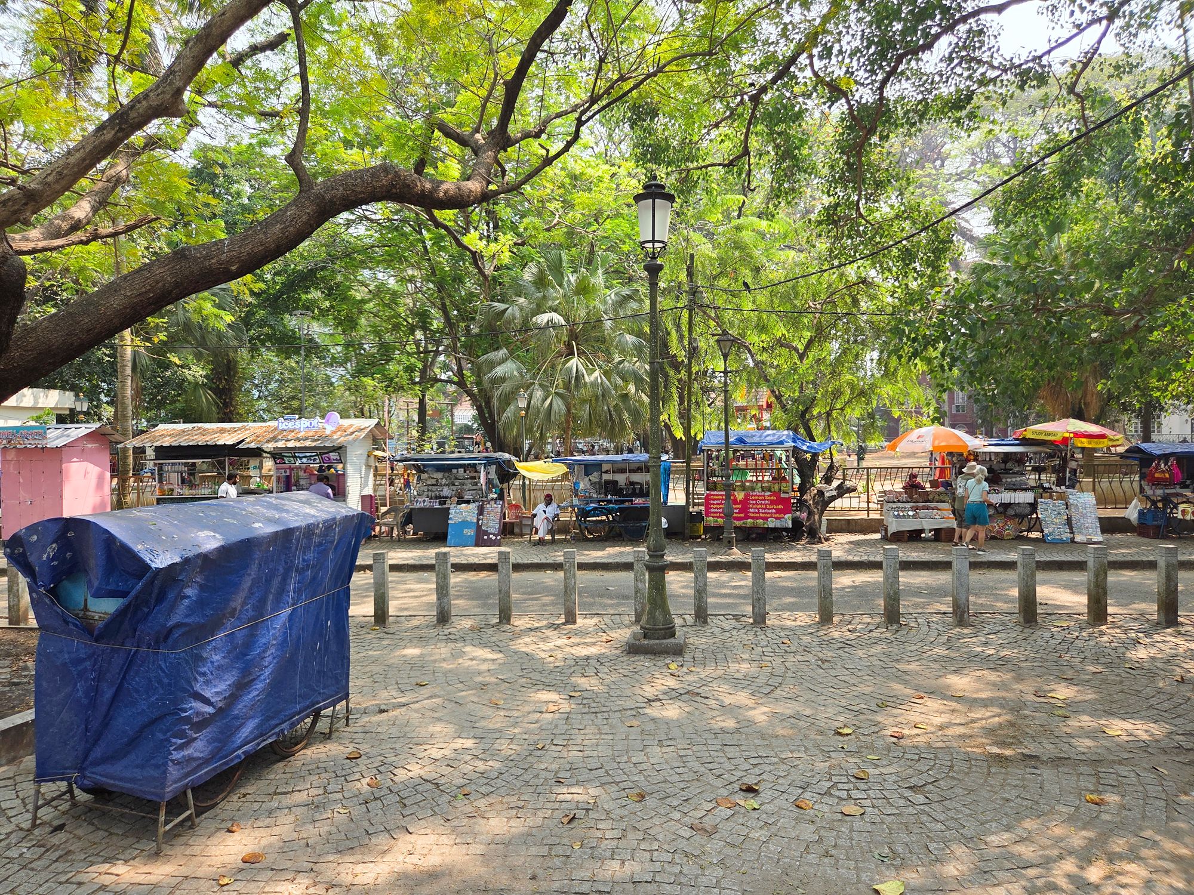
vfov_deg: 58.9
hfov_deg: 73.9
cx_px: 597
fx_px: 793
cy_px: 448
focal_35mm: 23
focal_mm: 5.4
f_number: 1.8
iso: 80
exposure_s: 1/1123
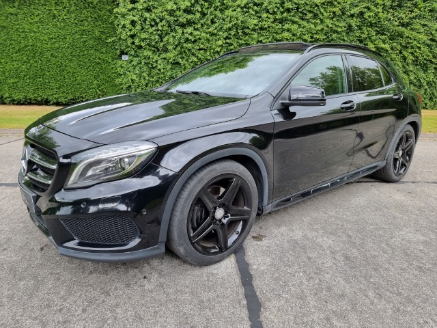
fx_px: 303
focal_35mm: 24
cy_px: 164
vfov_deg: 56.8
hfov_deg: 71.6
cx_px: 218
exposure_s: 1/113
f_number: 1.8
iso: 50
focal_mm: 6.7
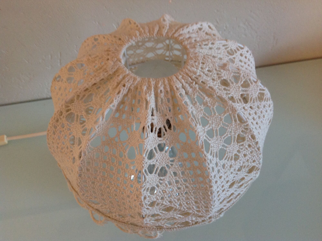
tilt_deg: -56.2
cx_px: 161
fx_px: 325
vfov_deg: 40.6
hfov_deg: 52.7
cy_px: 120
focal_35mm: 35
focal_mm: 4.28
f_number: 2.4
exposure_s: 1/17
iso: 160
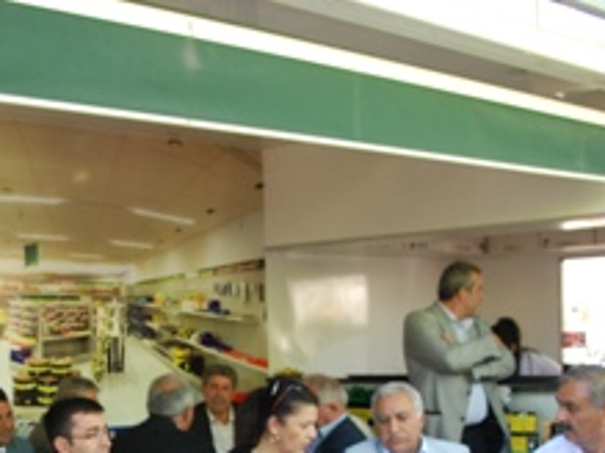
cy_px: 409
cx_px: 169
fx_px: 1135
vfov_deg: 22.0
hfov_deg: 29.5
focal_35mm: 65
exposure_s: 1/160
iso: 500
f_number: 6.3
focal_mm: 22
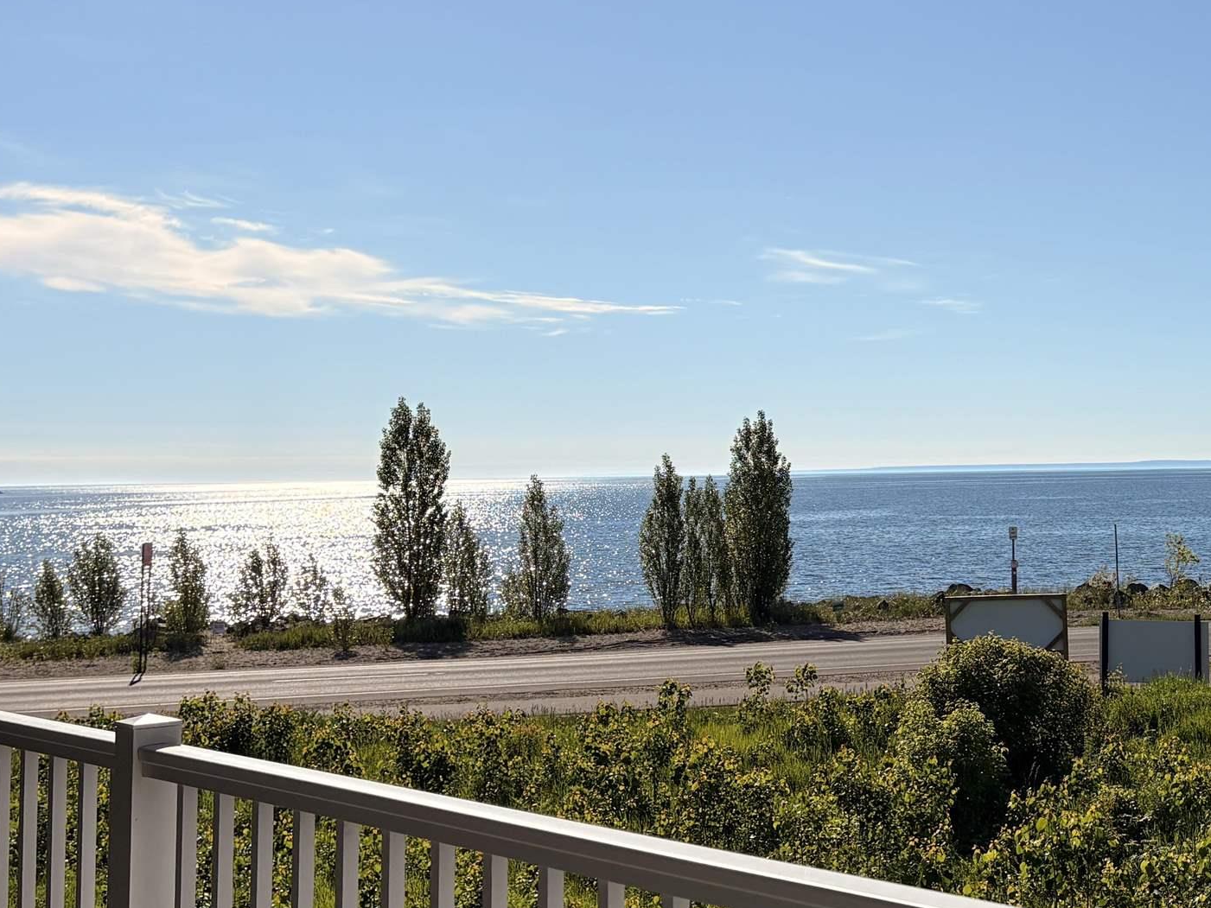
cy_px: 379
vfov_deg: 25.6
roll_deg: +0.9
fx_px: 1994
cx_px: 1178
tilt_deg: +2.5
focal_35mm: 57
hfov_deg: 31.5
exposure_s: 1/8850
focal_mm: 5.96
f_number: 1.6
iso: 50
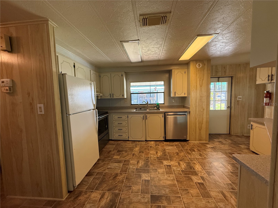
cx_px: 139
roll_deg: +2.1
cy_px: 104
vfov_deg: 85.7
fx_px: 112
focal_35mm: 14
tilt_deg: -3.1
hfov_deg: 102.1
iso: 400
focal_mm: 2.22
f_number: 2.2
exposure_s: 1/120
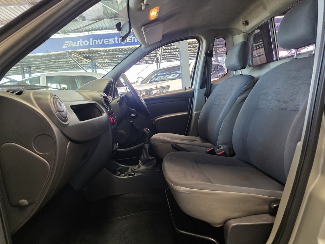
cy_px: 122
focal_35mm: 23
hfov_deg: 73.9
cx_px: 162
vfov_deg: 58.9
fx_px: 216
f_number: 1.7
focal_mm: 6.25
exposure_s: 1/100
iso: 200
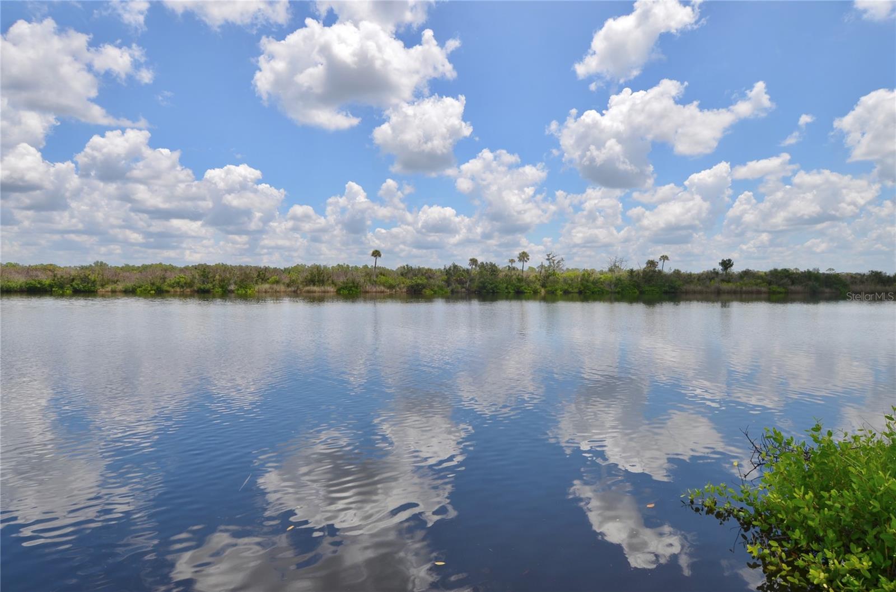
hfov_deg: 53.2
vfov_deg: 36.7
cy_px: 296
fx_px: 894
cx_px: 448
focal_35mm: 36
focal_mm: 24
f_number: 9
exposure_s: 1/320
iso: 100
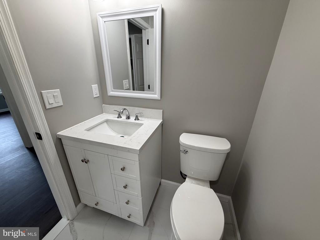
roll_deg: -0.7
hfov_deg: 102.1
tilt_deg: -20.7
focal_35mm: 14
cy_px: 120
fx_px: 129
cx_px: 160
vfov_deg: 85.7
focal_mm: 2.22
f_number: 2.2
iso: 125
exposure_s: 1/120
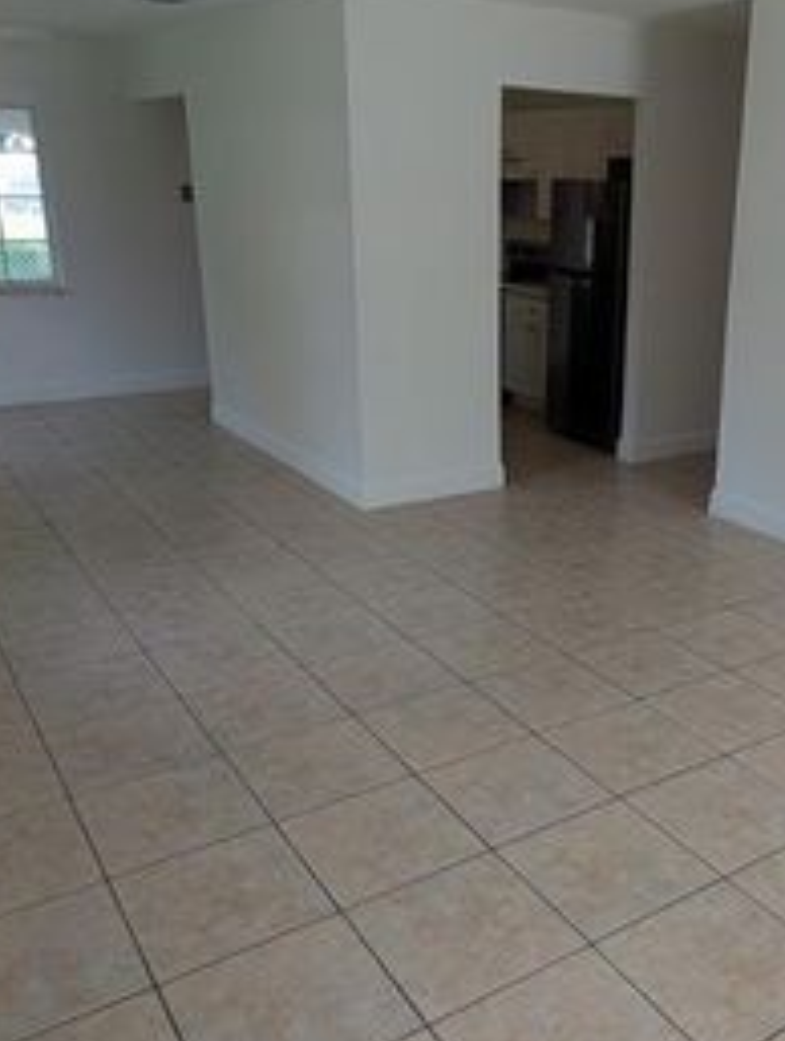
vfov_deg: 58.2
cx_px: 571
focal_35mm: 31
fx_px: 933
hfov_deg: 44.4
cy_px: 543
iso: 54
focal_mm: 2.02
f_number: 1.7
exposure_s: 1/215
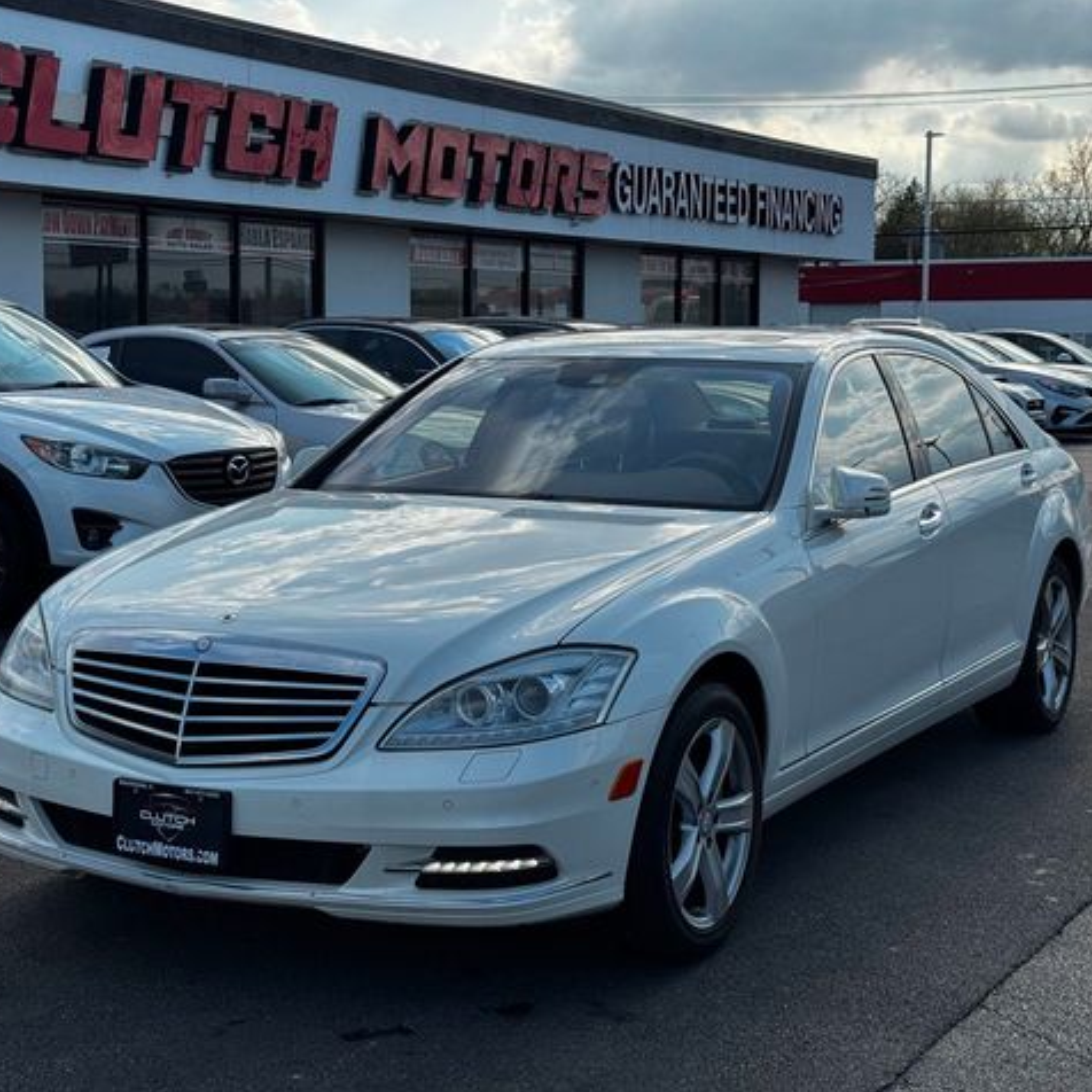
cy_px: 546
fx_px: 2034
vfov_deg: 30.0
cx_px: 516
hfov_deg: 30.0
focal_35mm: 57
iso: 64
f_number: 1.78
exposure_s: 1/3817
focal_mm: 6.76
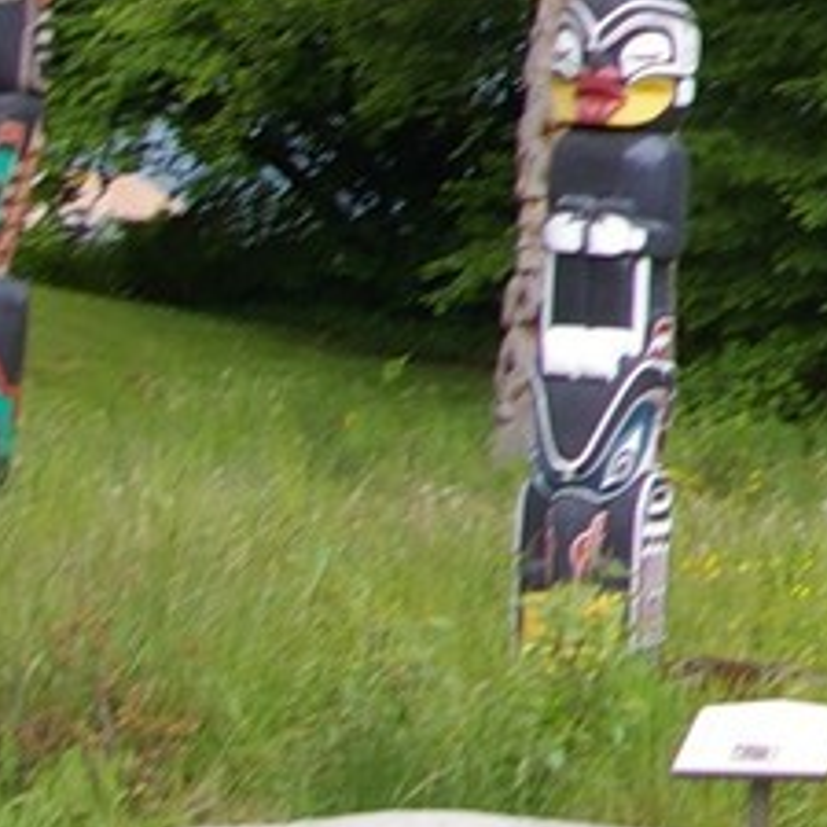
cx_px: 2334
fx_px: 5379
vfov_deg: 8.6
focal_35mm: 199
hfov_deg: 7.8
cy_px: -445
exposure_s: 1/125
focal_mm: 26
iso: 200
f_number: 6.7
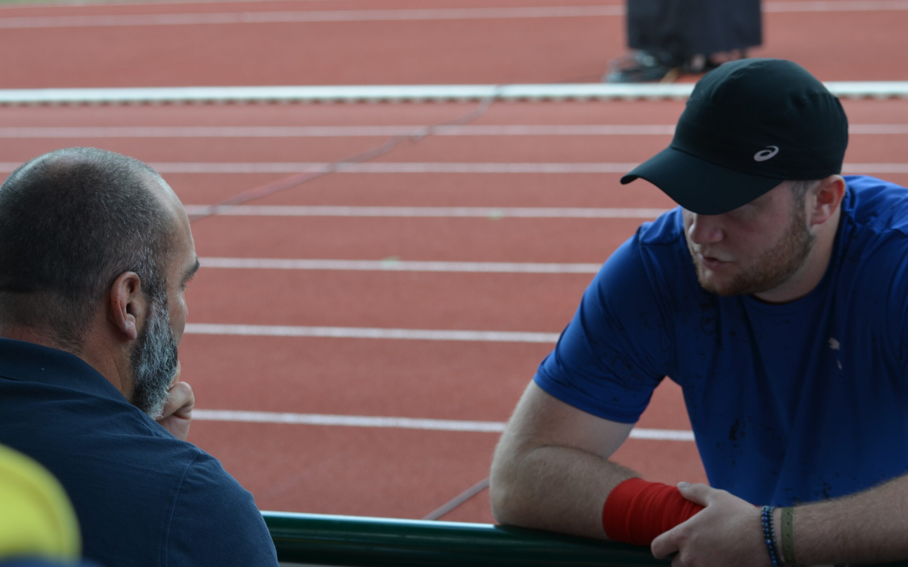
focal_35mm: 107
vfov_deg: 12.2
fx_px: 2648
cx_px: 453
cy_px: 282
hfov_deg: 19.5
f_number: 7.1
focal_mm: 70
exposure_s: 1/200
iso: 200
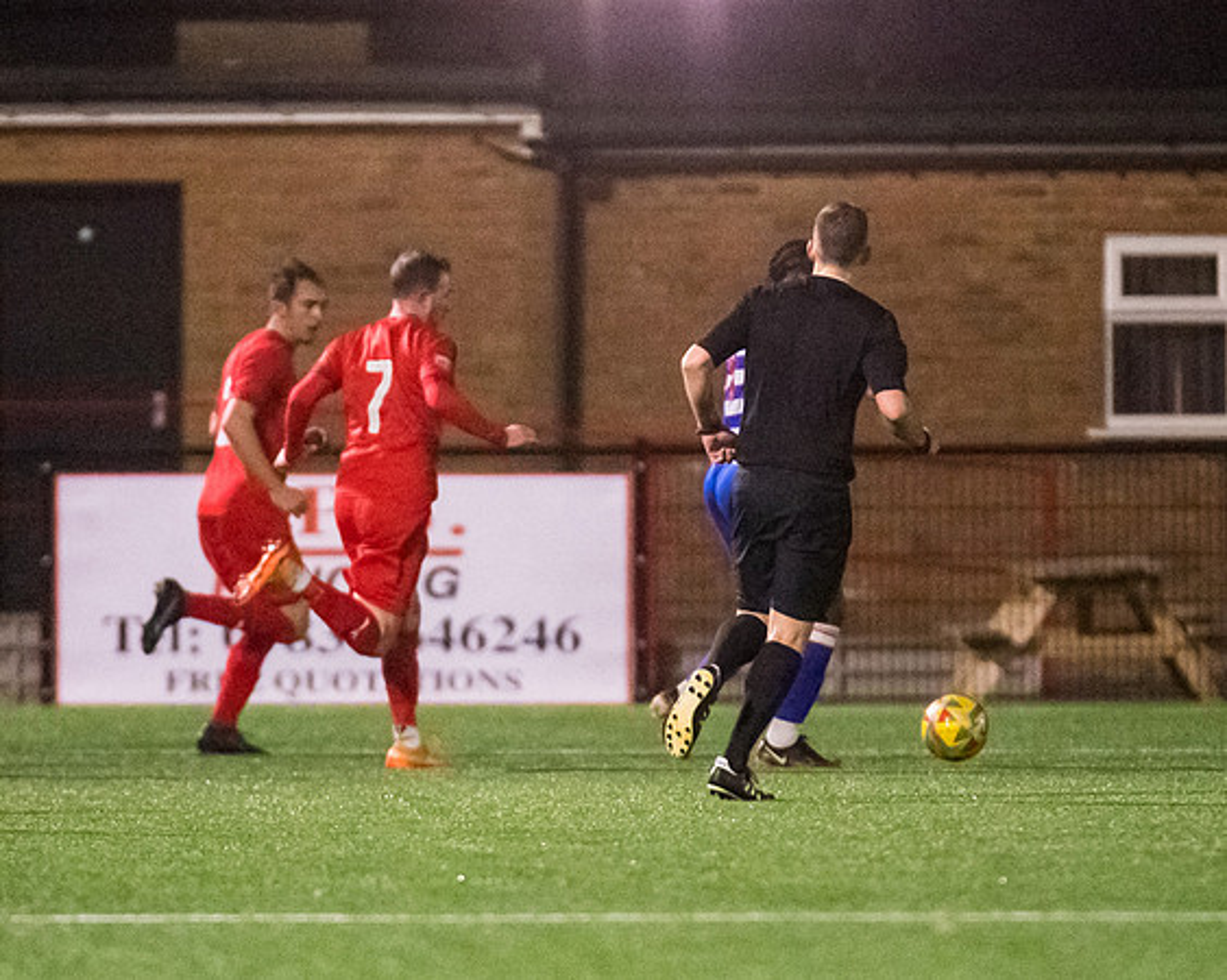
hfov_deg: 2.8
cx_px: 566
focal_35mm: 701
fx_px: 25445
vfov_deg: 2.2
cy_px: 574
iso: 8000
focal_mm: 300
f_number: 2.8
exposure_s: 1/1250
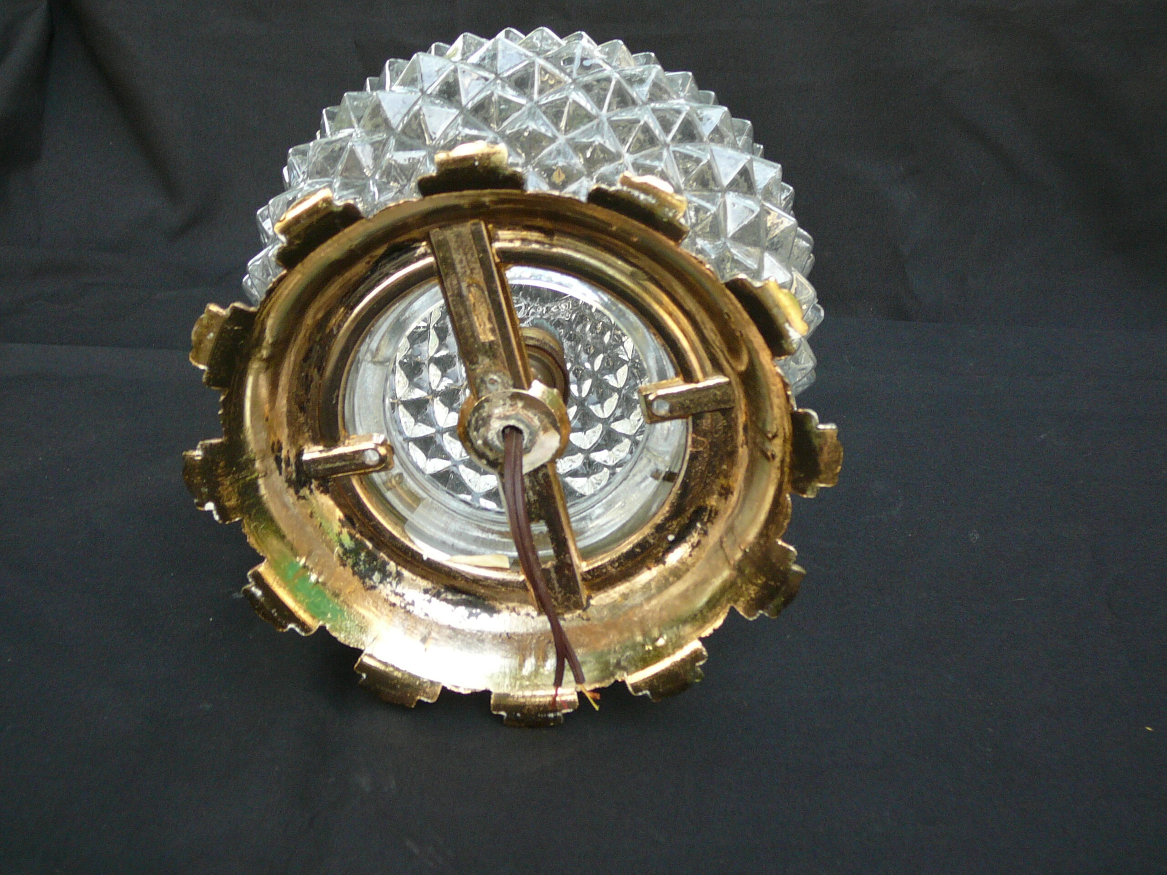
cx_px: 584
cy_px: 438
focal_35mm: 41
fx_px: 1382
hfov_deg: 45.8
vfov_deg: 35.1
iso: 100
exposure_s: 1/40
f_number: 3.1
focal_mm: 6.1
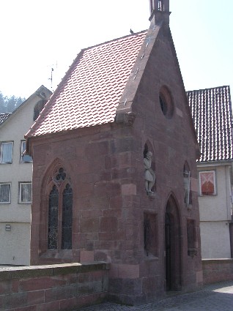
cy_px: 156
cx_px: 116
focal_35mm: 43
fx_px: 386
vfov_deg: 43.9
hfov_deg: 33.5
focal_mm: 6.6
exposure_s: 1/495
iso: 100
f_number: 3
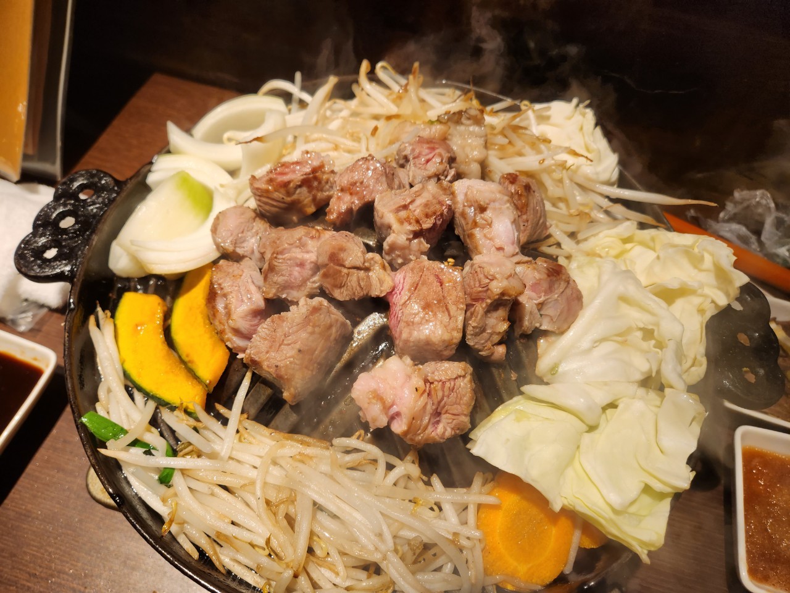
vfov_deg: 58.9
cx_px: 395
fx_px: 525
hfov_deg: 73.9
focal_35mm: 23
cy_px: 296
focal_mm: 5.4
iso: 80
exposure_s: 1/100
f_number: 1.8
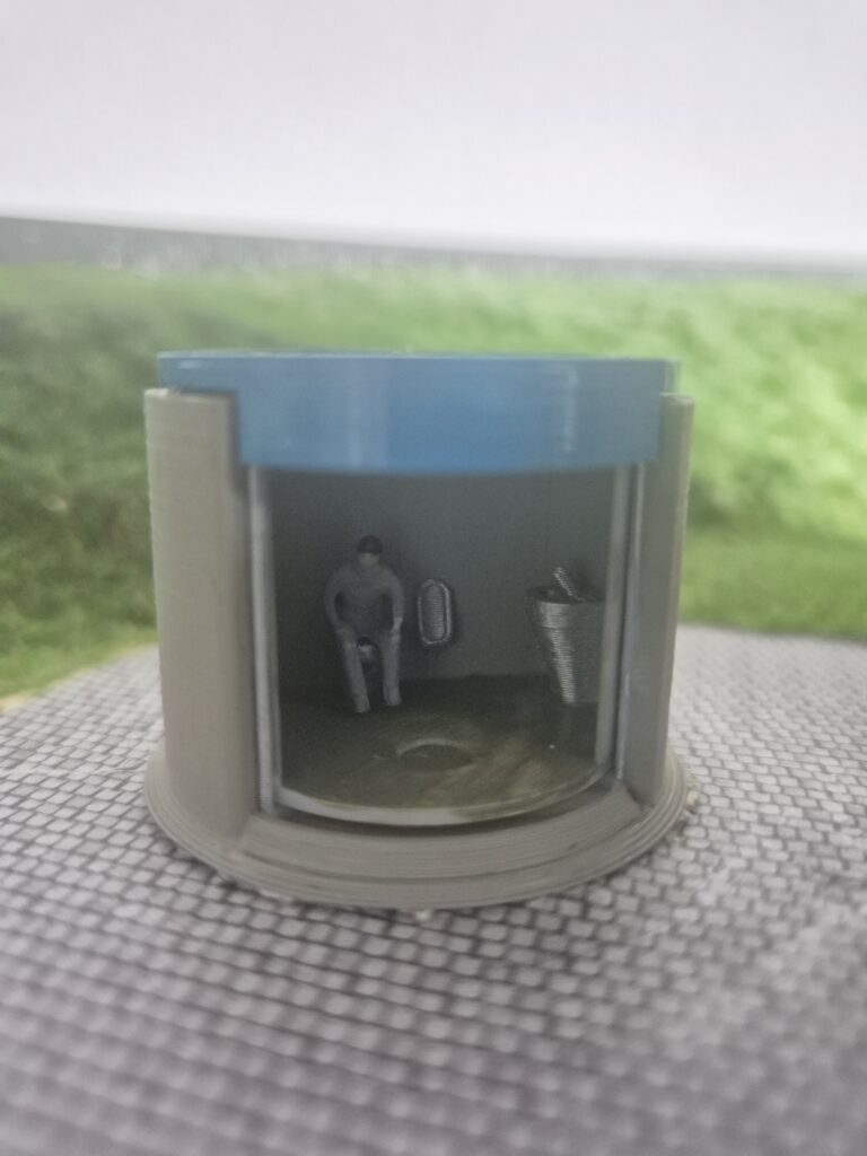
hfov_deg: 58.9
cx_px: 434
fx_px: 768
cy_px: 578
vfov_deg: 73.9
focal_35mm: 23
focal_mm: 5.4
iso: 1600
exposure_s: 1/100
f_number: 1.8
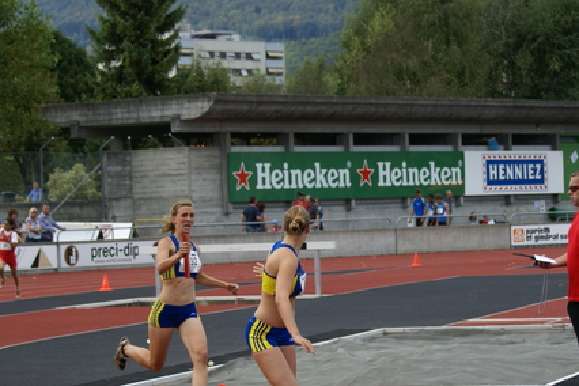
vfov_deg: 9.6
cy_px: 239
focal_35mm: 143
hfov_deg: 14.4
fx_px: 2294
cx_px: 314
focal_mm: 75
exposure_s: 1/320
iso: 100
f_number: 5.6
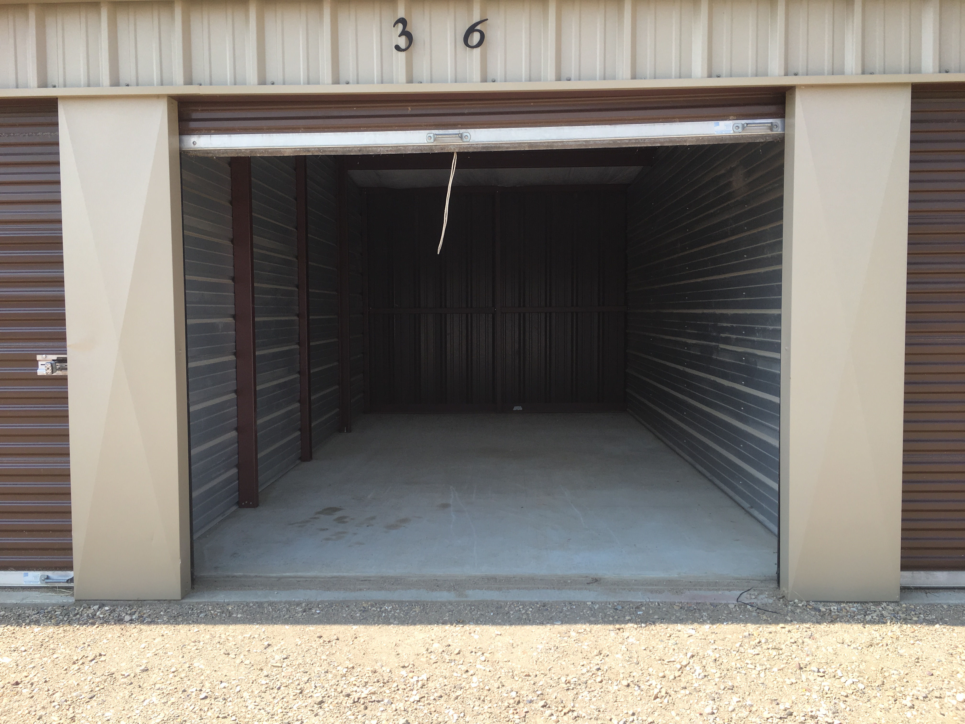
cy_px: 362
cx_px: 482
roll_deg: +0.8
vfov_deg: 48.2
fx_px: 808
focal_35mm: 29
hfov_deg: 61.7
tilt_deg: -1.9
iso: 25
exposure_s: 1/538
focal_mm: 4.15
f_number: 2.2
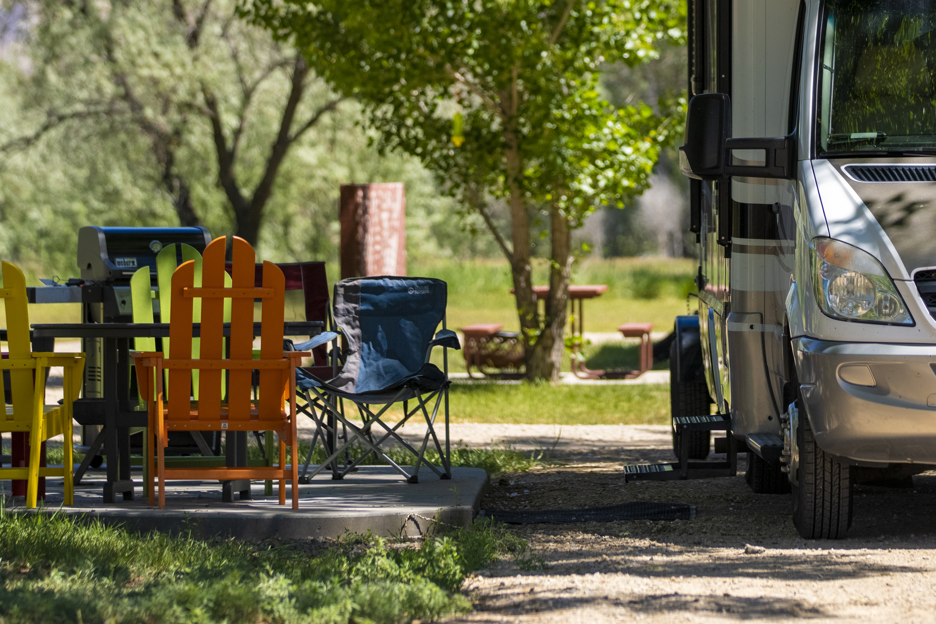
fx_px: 6473
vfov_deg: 5.5
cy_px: 102
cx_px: 560
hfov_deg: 8.3
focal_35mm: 249
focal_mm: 130
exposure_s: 1/4000
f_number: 2.8
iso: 800
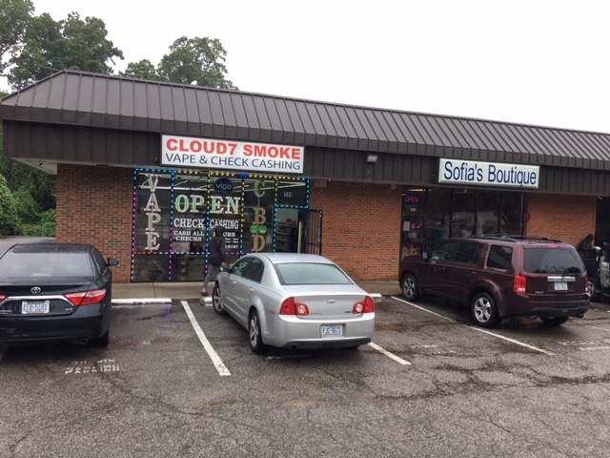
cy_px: 229
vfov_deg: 48.2
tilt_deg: +0.9
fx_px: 511
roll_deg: -1.9
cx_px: 305
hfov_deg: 61.7
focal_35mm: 29
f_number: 2.2
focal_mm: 4.15
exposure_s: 1/187
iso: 25
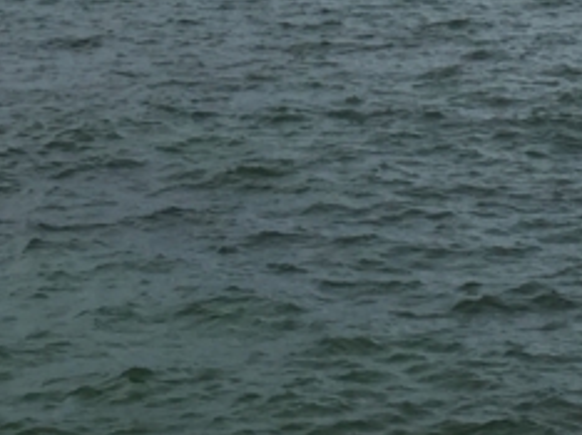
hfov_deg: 15.5
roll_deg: -1.1
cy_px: -303
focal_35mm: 127
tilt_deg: +5.4
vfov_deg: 11.0
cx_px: 418
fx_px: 2133
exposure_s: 1/3968
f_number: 2.2
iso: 32
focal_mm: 4.15
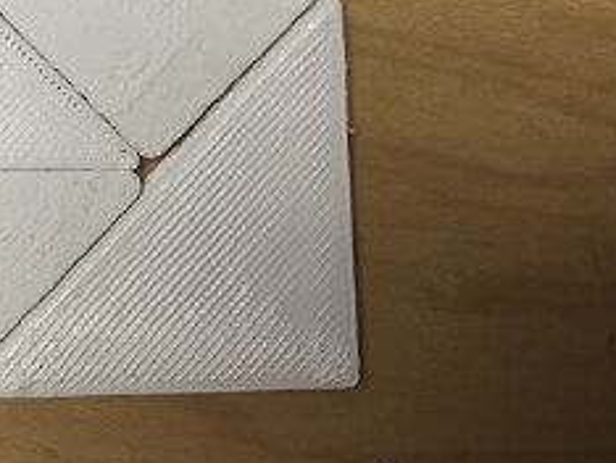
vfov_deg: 21.2
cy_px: -50
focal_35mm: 66
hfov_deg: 27.2
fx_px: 1176
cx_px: -41
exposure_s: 1/60
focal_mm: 4.15
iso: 32
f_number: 2.2
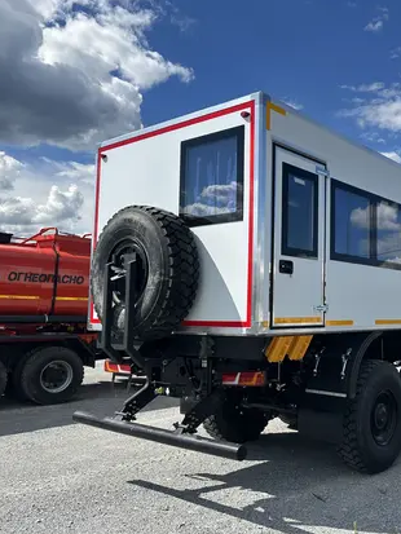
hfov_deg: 40.8
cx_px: 331
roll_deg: -1.6
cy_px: 270
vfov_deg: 55.3
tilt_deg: +6.3
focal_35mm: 33
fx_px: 509
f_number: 1.78
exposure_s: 1/5525
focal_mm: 6.86
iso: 80
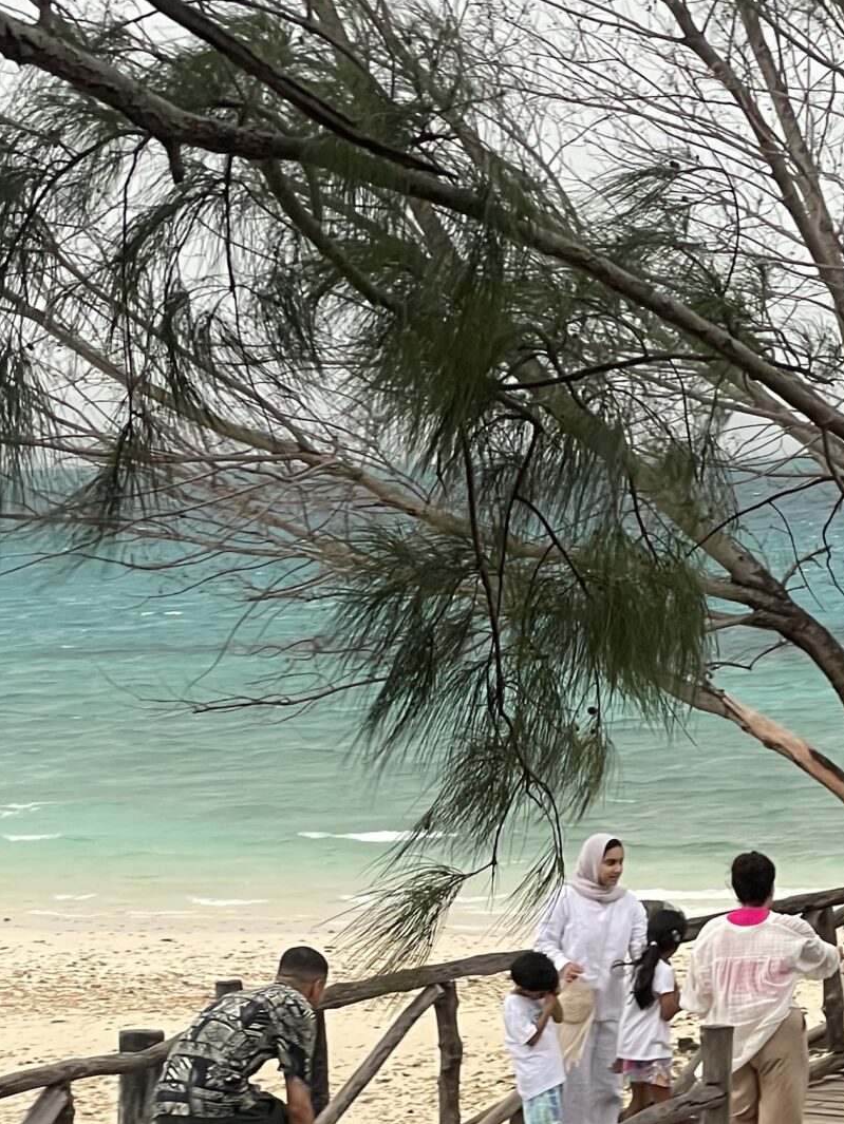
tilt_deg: -5.0
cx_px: 961
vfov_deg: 15.7
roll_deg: +2.0
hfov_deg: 11.7
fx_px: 4063
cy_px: 839
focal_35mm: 125
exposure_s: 1/99
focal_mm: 6
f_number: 2
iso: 50
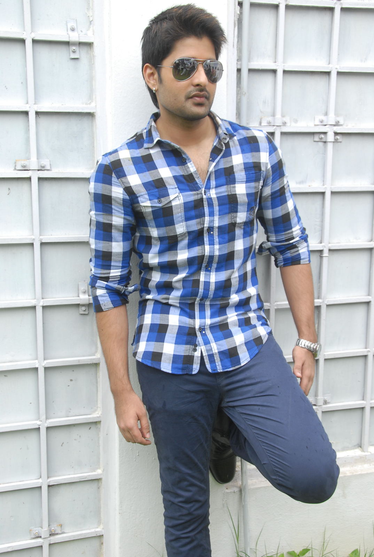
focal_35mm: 46
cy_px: 278
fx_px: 721
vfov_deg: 42.2
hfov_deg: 29.1
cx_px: 187
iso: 320
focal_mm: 31
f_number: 8
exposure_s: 1/125
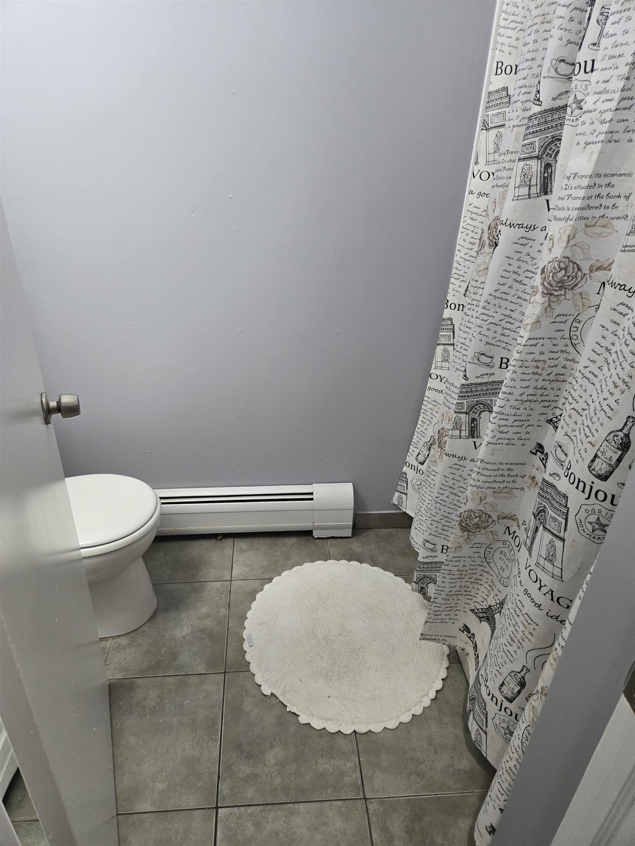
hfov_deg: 58.9
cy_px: 423
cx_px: 318
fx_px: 563
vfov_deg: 73.9
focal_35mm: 23
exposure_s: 1/120
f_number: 1.8
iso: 500
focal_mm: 5.4
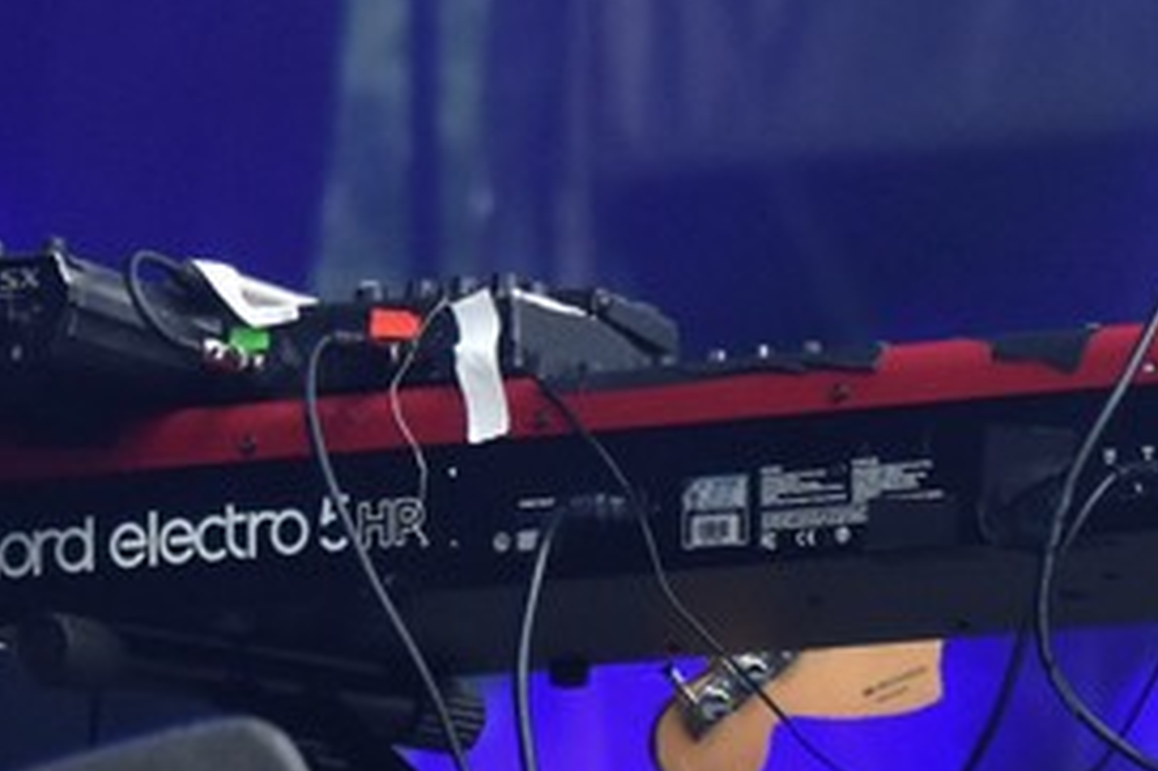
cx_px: 1311
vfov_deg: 3.0
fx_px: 14884
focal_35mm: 463
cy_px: -579
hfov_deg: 4.4
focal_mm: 70
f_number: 2.8
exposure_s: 1/1250
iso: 1250
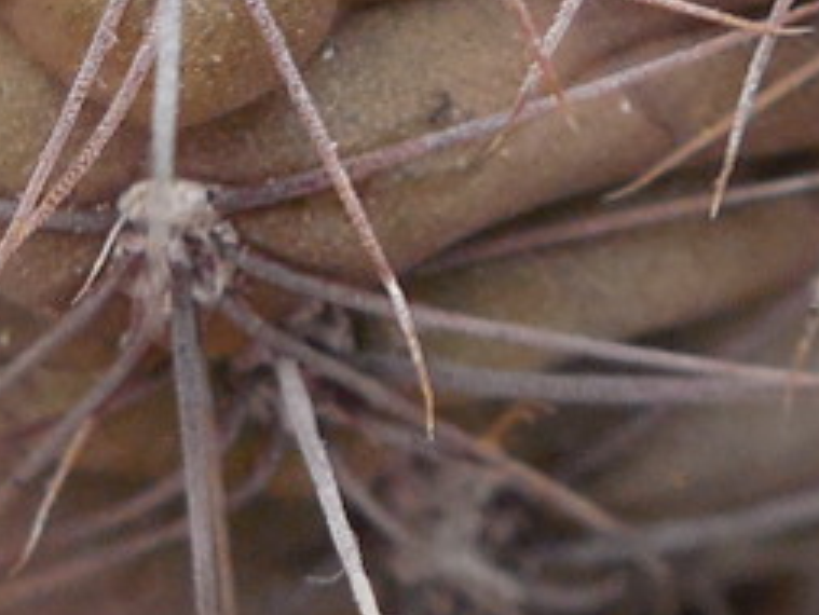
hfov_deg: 10.1
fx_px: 4639
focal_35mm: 196
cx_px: 155
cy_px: -353
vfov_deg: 7.4
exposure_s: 1/30
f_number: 3.6
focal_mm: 5.6
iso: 220
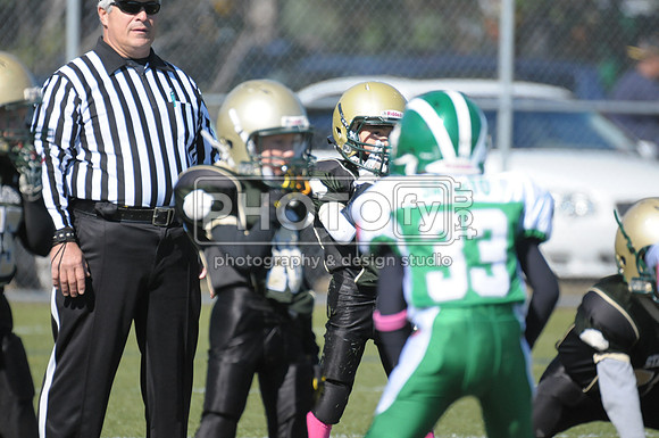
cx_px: 330
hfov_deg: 3.4
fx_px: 10968
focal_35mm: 600
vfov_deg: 2.3
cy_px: 219
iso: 1000
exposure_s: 1/5000
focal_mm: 400
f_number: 4
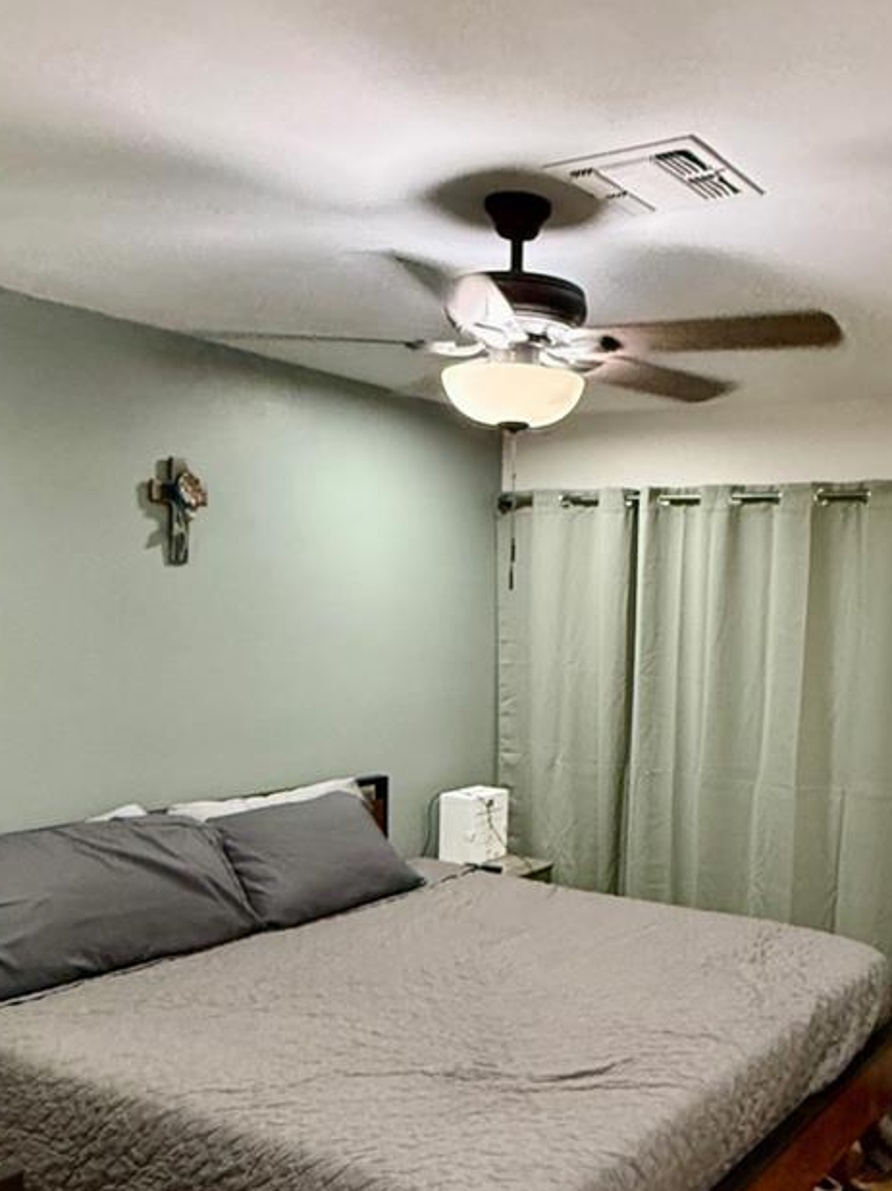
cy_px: 796
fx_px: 1169
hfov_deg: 41.0
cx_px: 629
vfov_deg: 52.9
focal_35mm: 34
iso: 500
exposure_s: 1/120
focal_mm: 2.22
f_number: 2.2
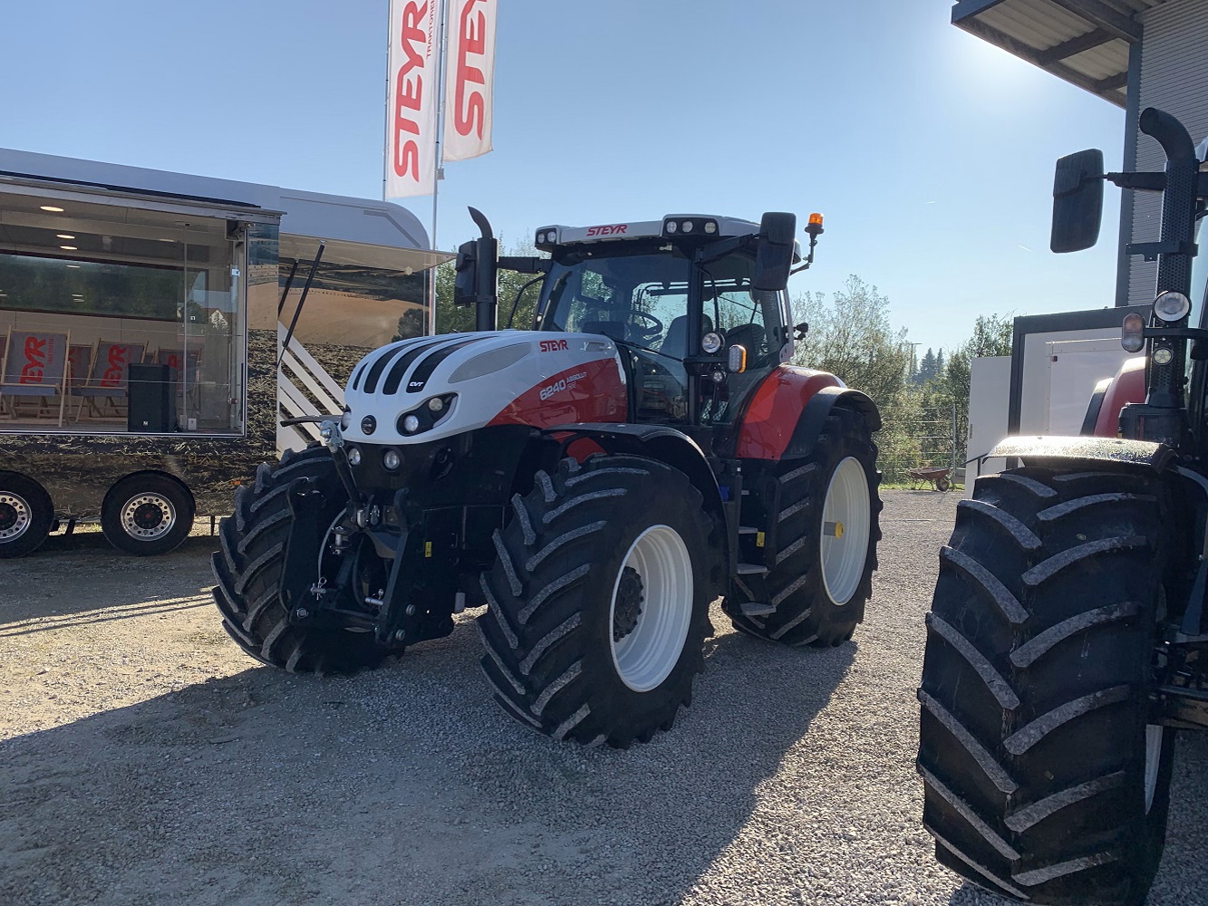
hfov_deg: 67.3
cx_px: 604
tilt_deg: -2.6
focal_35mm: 26
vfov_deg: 53.1
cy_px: 453
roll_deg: -1.9
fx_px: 907
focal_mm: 4.25
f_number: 1.8
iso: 25
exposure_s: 1/2309
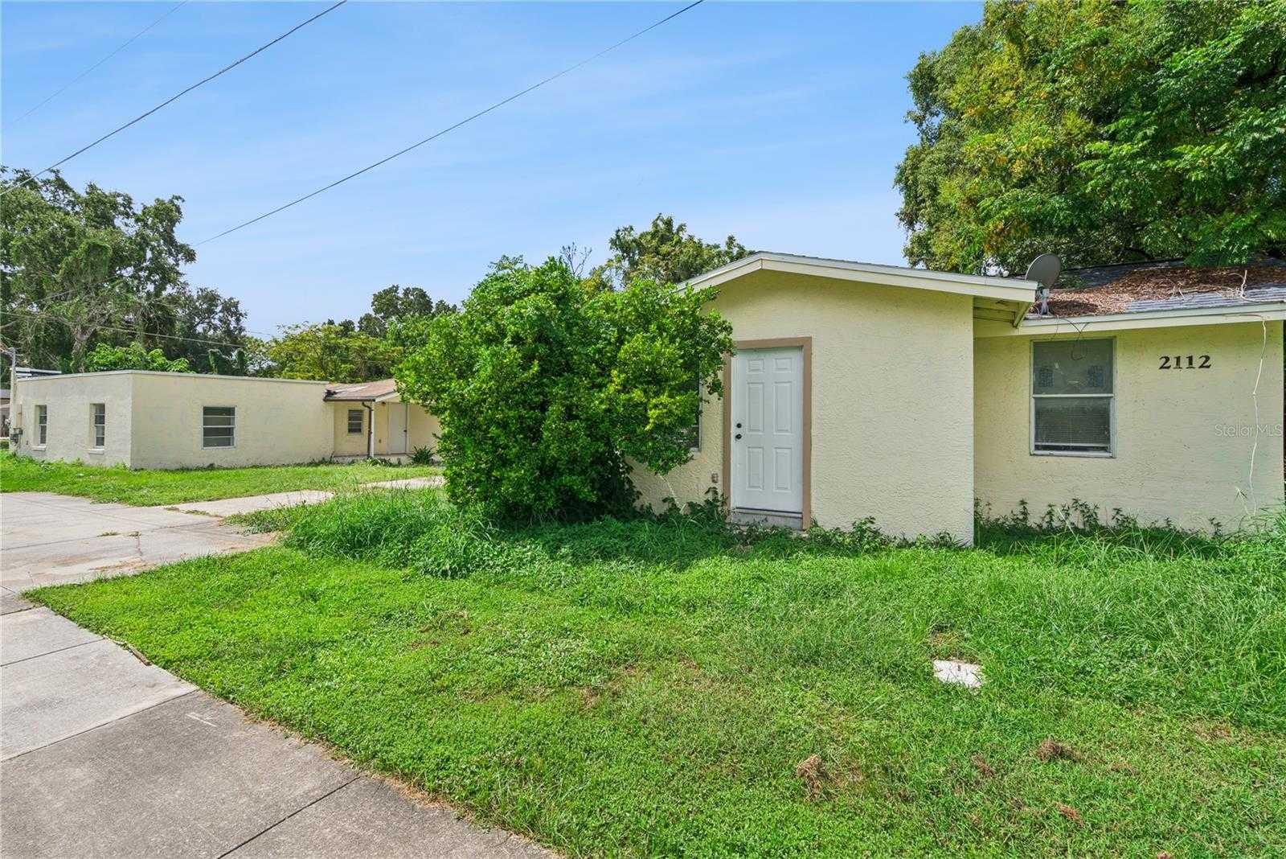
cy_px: 430
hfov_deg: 96.7
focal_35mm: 16
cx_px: 643
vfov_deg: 73.8
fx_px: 572
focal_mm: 16
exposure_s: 1/50
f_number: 14
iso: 64
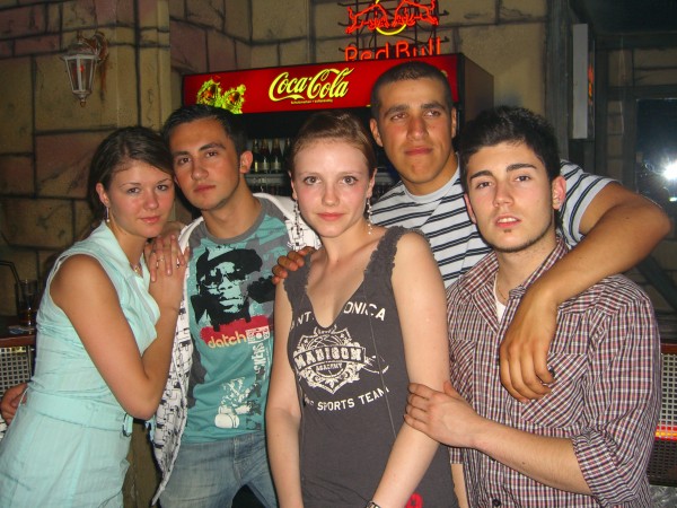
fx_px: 743
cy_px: 254
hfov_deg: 49.0
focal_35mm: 38
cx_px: 338
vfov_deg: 37.7
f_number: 2.8
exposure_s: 1/60
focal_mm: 7.9
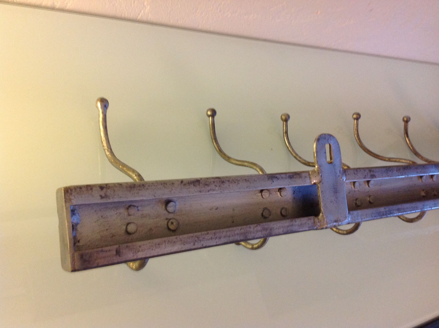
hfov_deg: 52.7
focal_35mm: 35
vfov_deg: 40.6
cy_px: 164
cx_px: 220
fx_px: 443
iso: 200
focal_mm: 4.28
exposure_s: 1/15
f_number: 2.4
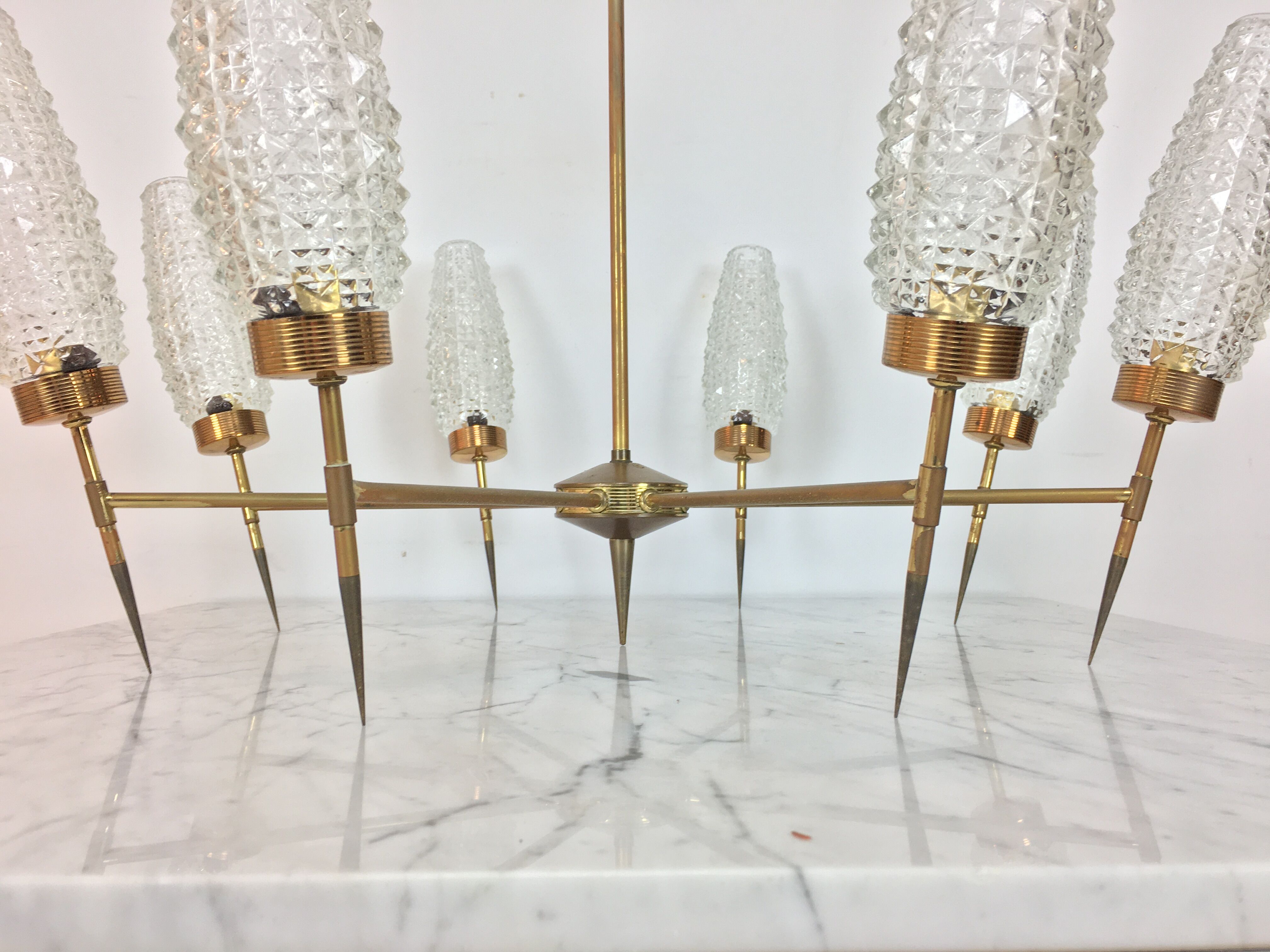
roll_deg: +0.3
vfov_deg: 48.2
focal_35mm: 29
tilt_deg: +1.9
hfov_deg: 61.7
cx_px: 635
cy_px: 476
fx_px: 1064
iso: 25
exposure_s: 1/33
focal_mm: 4.15
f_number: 2.2
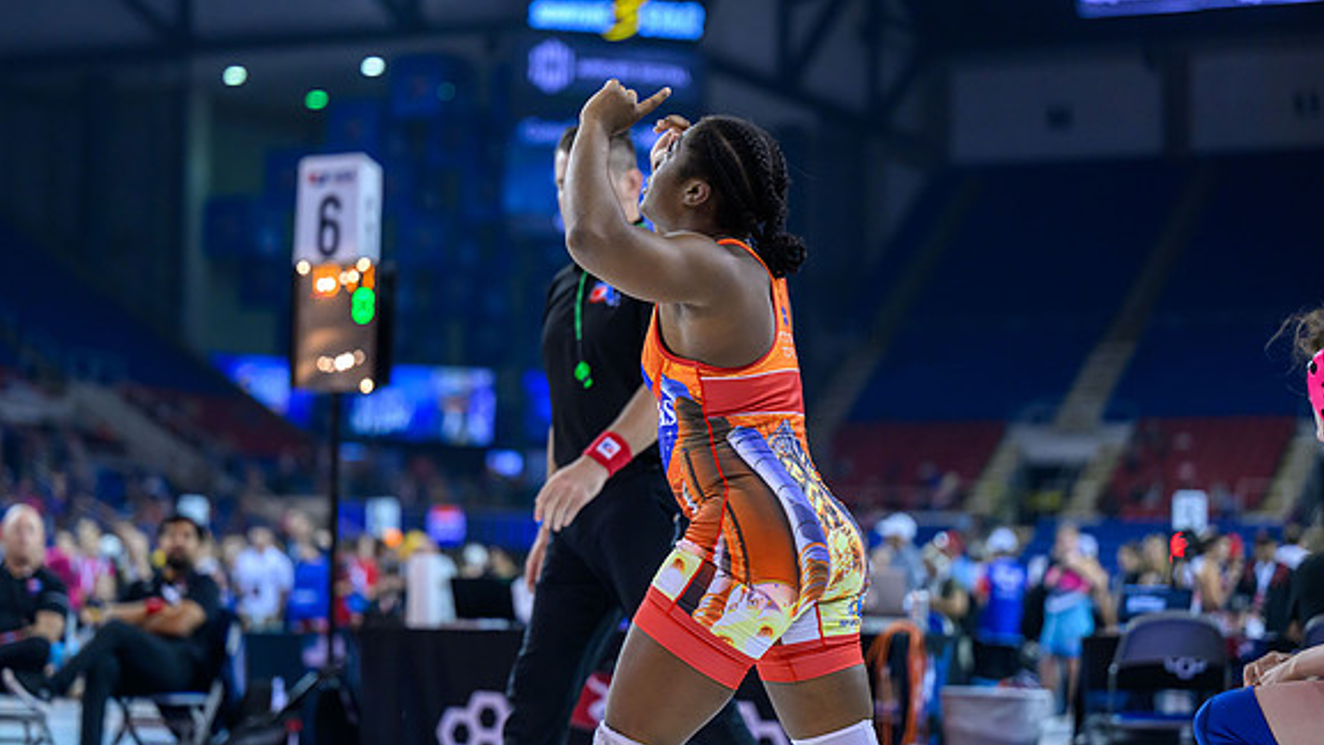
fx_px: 3335
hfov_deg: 22.5
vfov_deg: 12.7
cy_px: 383
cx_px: 662
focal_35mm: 95
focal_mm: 90
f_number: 2.8
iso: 2500
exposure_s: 1/800
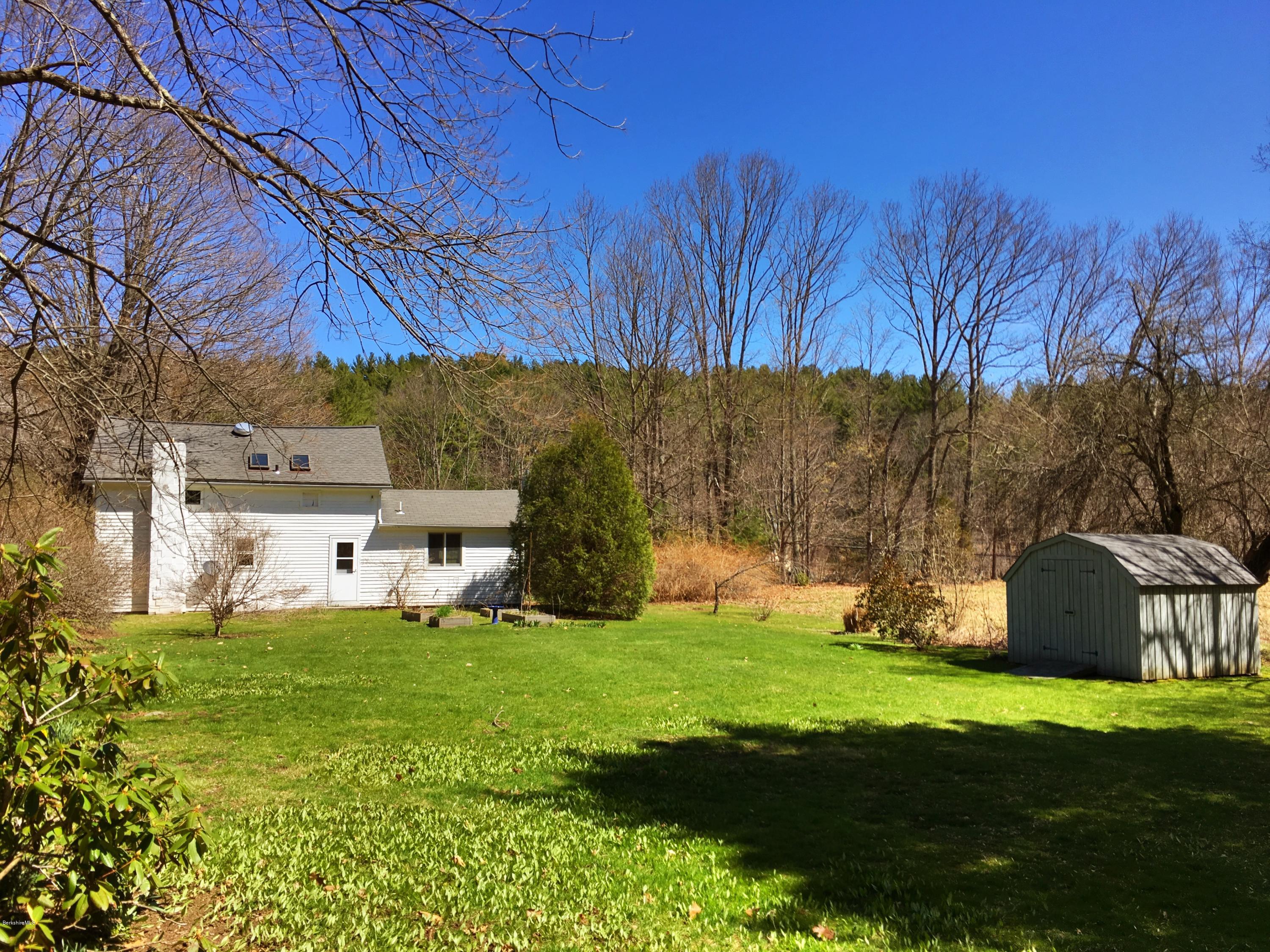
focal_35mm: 29
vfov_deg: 48.2
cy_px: 476
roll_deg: +1.1
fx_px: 1064
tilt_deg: +5.1
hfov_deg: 61.7
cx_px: 635
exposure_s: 1/2849
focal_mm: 4.15
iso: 25
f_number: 2.2
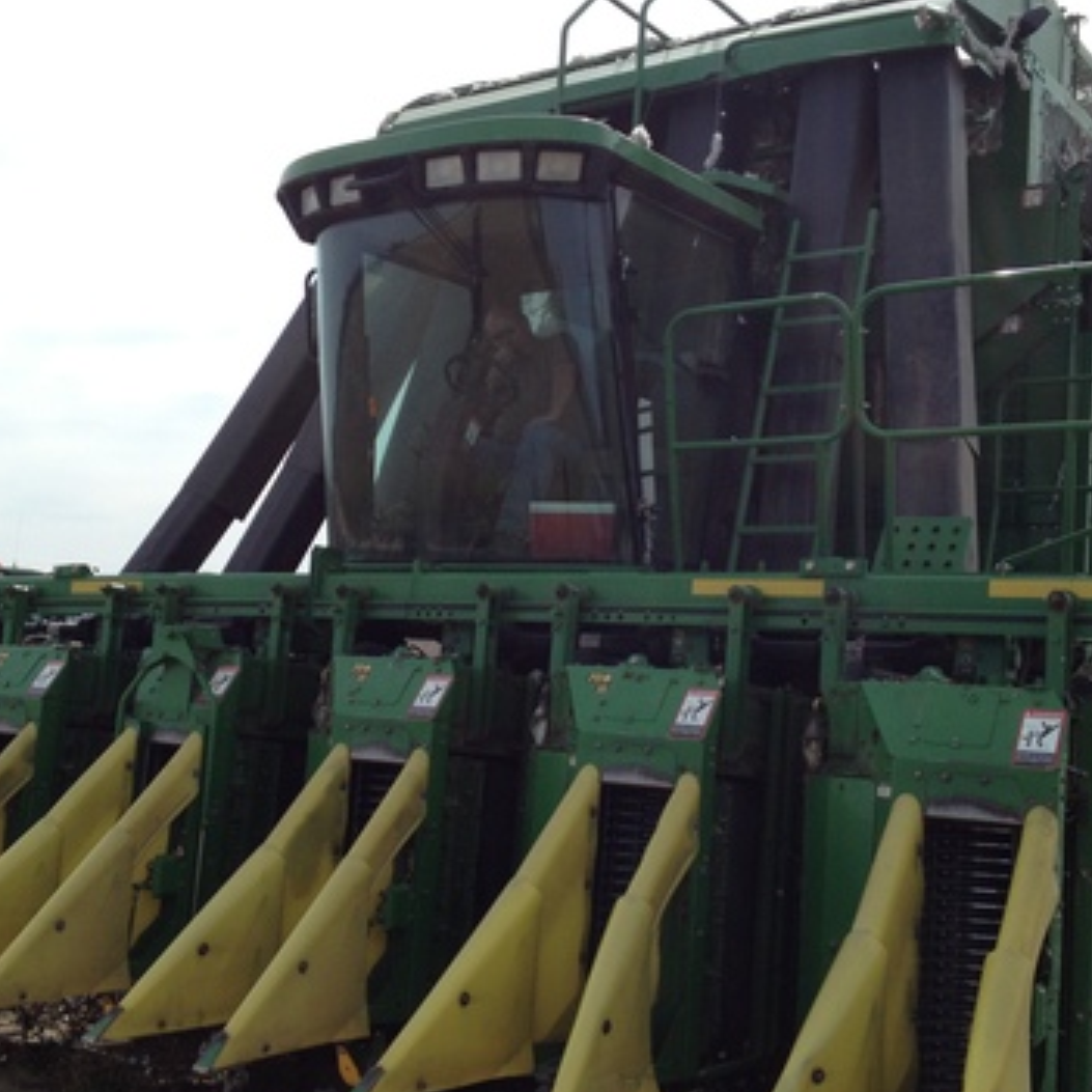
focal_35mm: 48
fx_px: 1713
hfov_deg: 35.3
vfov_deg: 35.3
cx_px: 488
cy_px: 579
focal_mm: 4.28
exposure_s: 1/1972
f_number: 2.4
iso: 50
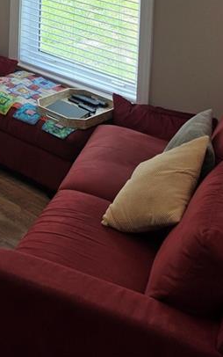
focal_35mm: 72
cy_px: -155
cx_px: -97
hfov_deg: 16.7
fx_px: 700
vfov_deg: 23.7
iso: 25
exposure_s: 1/120
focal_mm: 6.5
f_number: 1.4
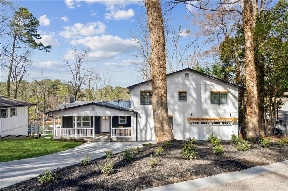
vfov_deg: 59.4
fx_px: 168
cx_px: 144
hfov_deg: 81.2
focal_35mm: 21
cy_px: 96
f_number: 5.6
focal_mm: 21
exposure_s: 1/160
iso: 100
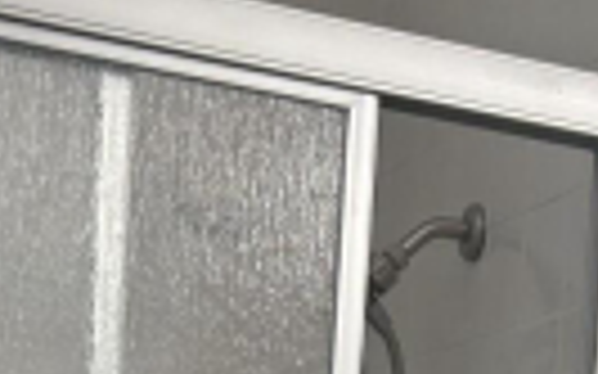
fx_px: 2248
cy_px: 1111
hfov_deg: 15.0
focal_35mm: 138
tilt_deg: -8.5
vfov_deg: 8.1
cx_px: 508
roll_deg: -4.3
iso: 64
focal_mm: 5.7
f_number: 1.5
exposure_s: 1/120
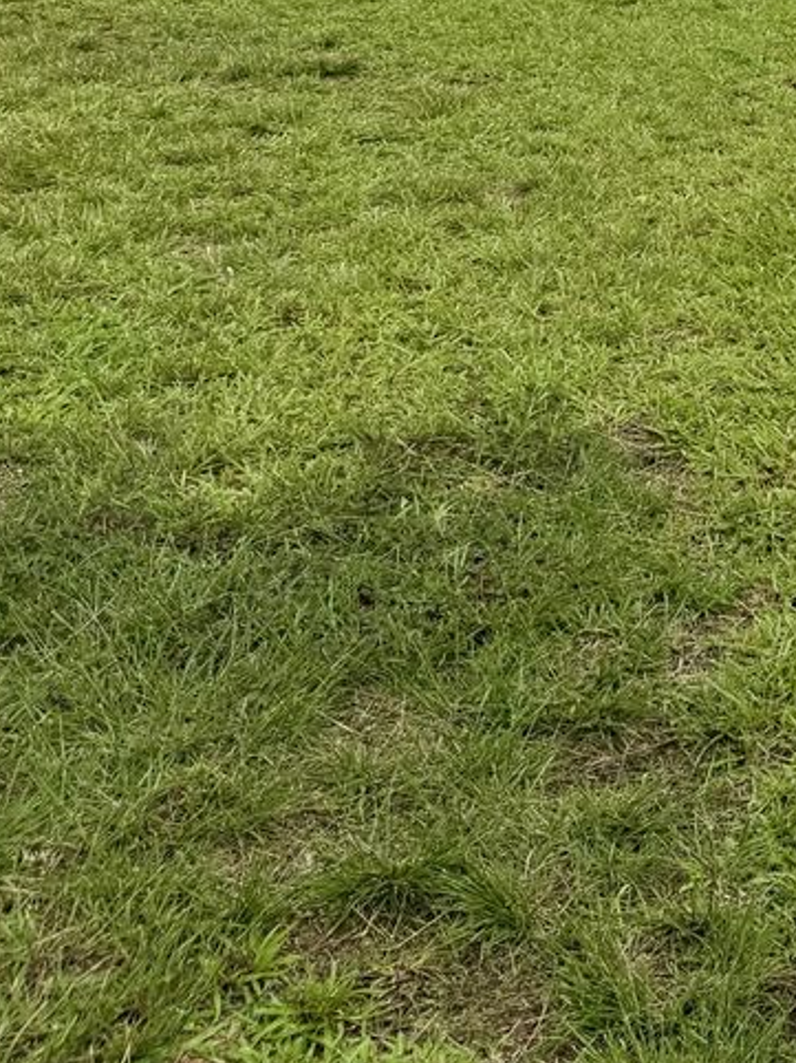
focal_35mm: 68
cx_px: 1100
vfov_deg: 24.3
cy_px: -389
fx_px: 2087
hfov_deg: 19.5
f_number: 1.78
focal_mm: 6.76
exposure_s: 1/8130
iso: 80
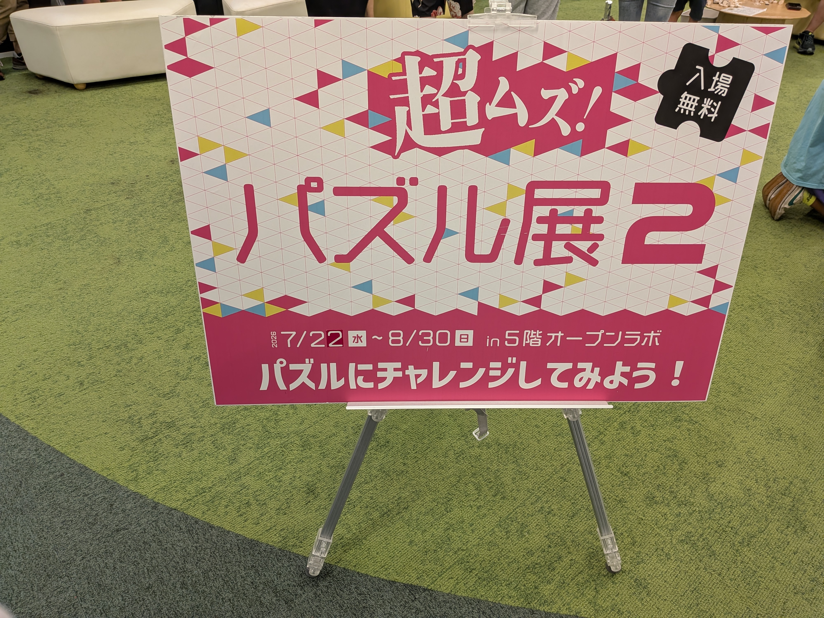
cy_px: 309
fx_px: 571
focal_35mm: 24
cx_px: 412
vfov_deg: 56.8
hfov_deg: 71.6
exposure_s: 1/40
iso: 67
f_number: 1.7
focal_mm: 4.53
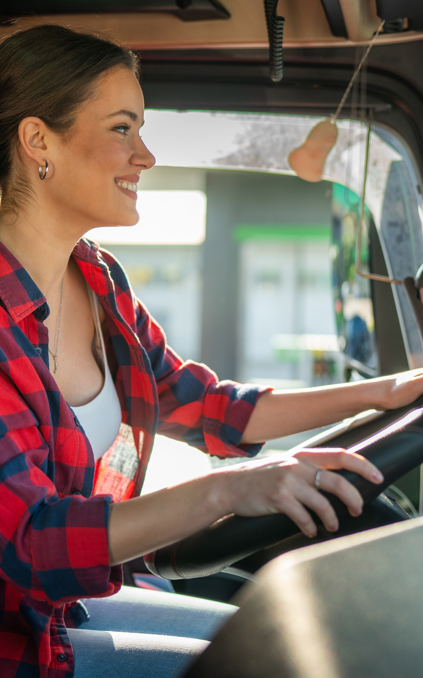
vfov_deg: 37.5
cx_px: 165
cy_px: 340
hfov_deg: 23.9
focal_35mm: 54
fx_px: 996
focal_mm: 35
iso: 100
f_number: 1.8
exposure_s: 1/160
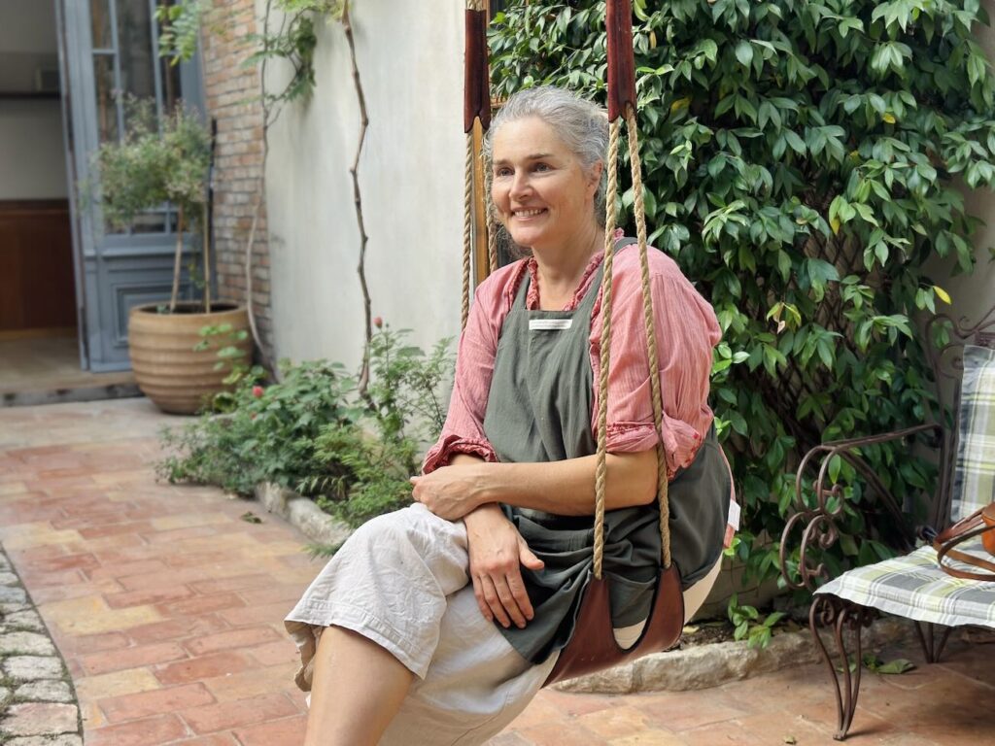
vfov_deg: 30.3
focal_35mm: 48
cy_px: 373
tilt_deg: -8.8
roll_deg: +0.8
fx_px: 1380
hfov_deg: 39.7
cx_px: 498
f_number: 1.78
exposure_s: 1/373
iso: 80
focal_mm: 6.86
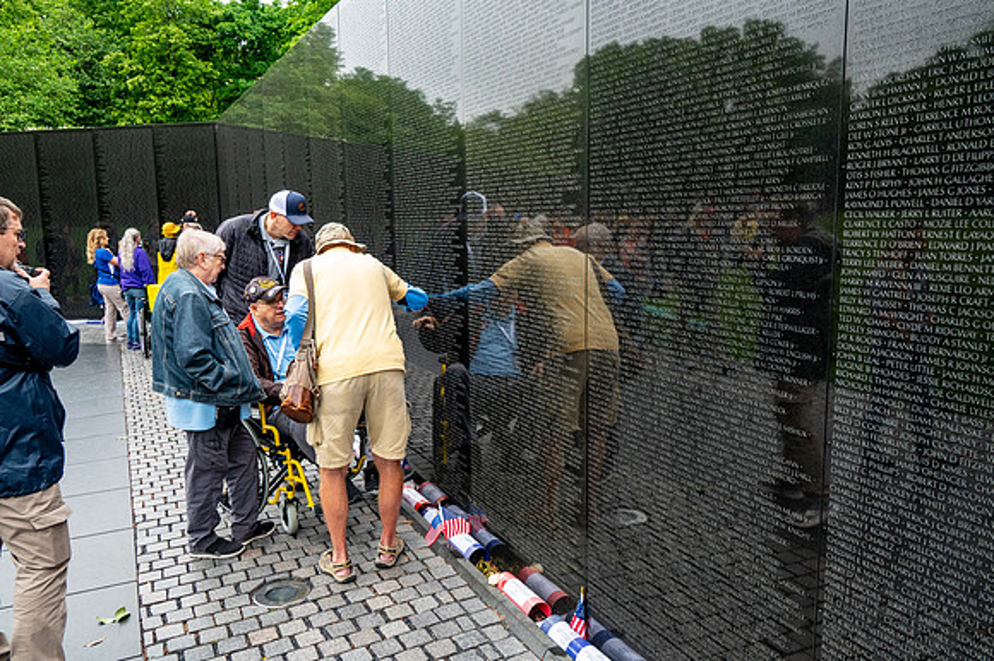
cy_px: 330
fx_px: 773
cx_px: 497
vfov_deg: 46.4
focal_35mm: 28
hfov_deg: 65.5
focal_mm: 28
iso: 1800
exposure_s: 1/640
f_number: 8
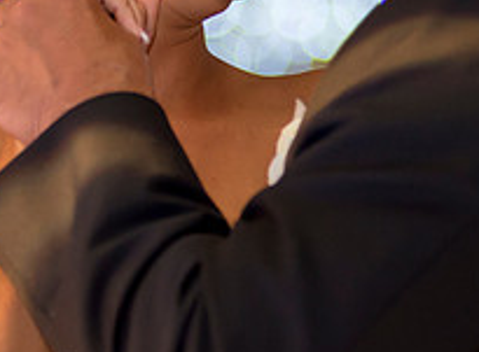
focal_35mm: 510
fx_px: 7012
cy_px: -86
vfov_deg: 2.9
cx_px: 138
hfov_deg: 3.9
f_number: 2.8
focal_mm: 135
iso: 2000
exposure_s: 1/125
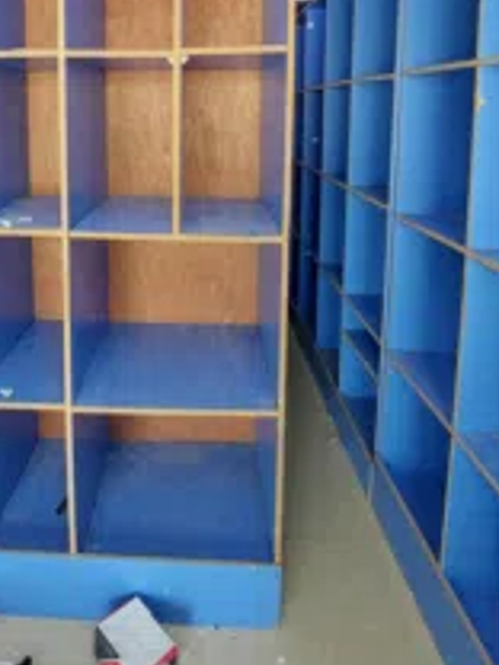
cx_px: 179
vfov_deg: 65.3
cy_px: 169
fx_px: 481
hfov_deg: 54.1
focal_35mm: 25
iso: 125
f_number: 2.2
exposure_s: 1/50
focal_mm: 1.74
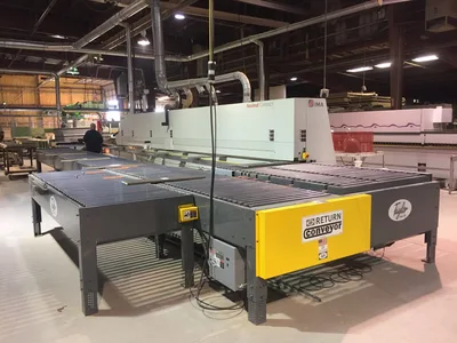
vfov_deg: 48.2
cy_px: 172
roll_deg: +0.4
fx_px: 383
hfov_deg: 61.7
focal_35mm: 29
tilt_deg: -7.1
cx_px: 228
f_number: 2.2
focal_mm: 4.15
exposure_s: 1/30
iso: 100
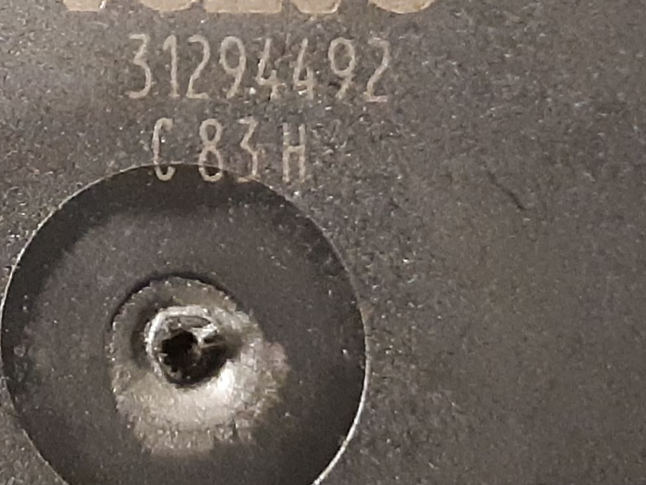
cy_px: 120
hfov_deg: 33.8
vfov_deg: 26.2
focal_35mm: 55
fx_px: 1026
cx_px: 116
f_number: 1.7
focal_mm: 3.93
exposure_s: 1/17
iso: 640
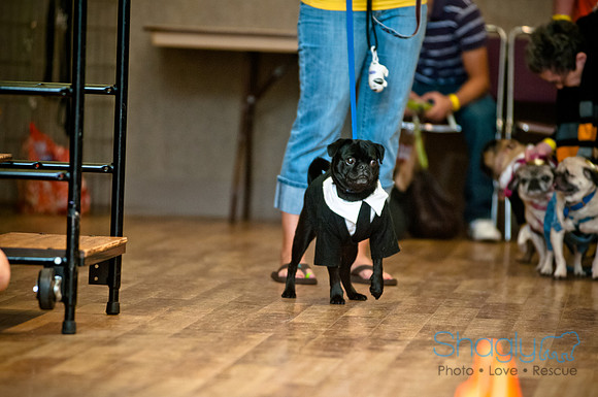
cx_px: 299
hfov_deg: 7.4
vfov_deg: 4.9
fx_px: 4603
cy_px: 198
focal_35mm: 278
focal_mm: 185
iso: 200
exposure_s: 1/200
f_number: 2.8
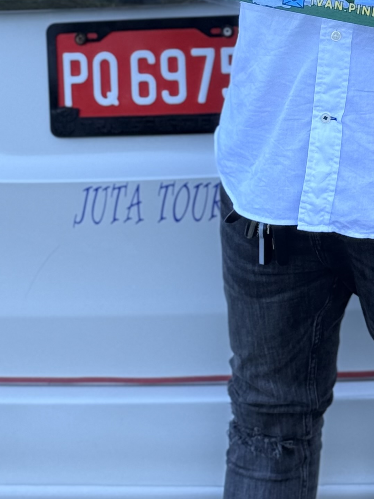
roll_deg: -4.0
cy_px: 68
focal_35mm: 134
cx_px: 296
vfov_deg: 14.6
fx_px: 1930
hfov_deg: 11.0
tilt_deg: -14.6
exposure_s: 1/699
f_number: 1.78
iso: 80
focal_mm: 6.76
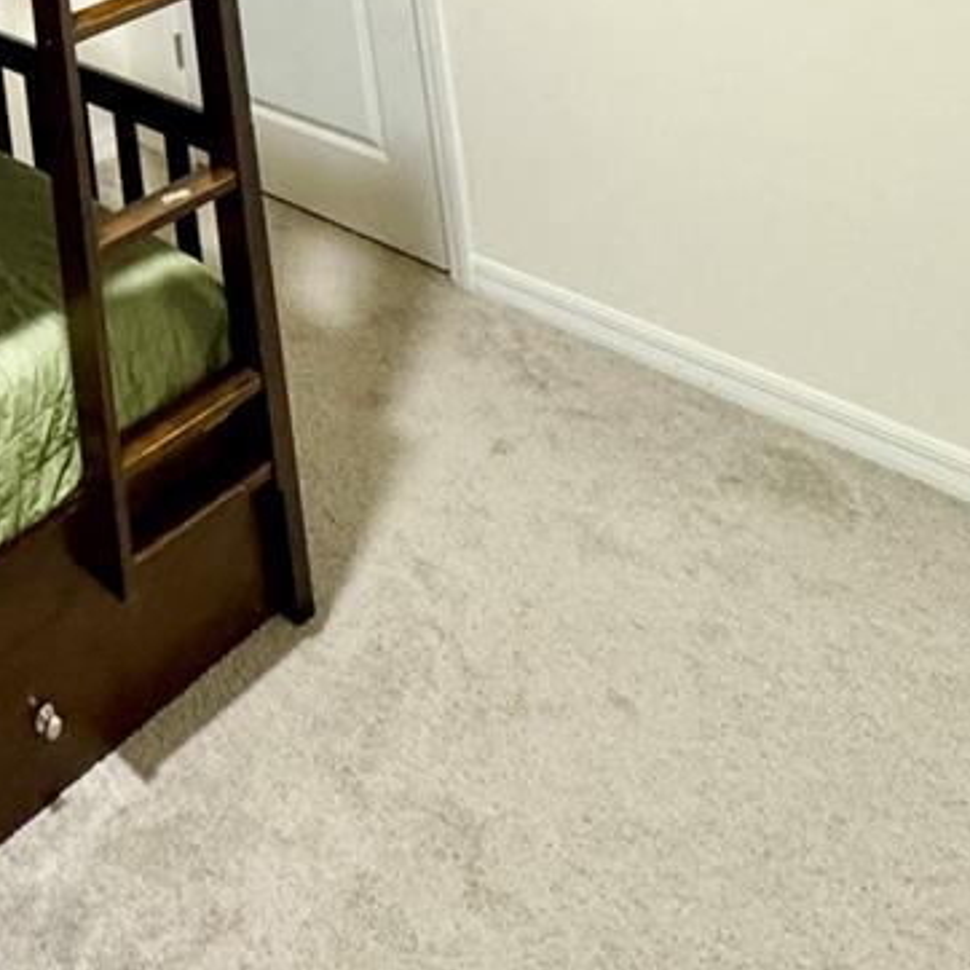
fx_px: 1300
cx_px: -88
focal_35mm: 41
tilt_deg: +2.3
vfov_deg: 27.8
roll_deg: +5.7
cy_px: -485
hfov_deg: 35.3
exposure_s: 1/60
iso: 640
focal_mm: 2.22
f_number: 2.2
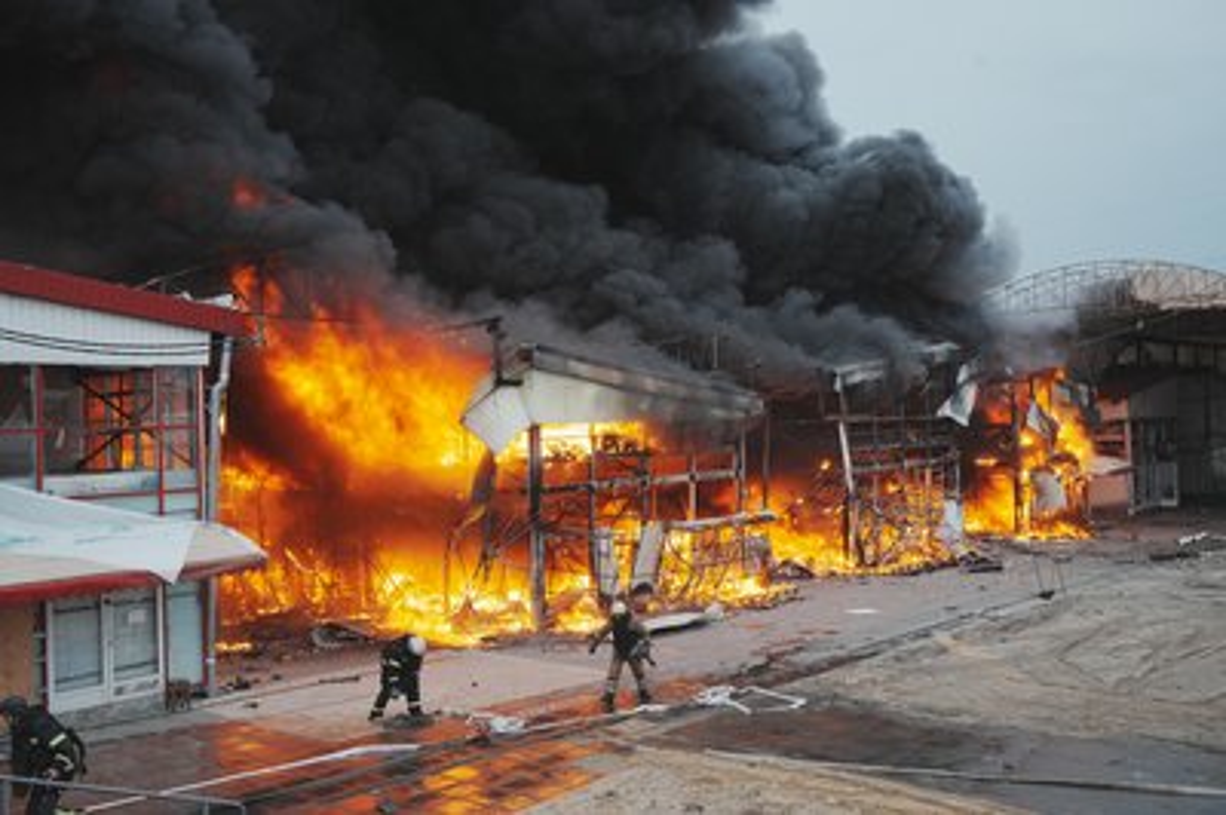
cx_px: 613
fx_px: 1157
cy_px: 408
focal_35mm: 34
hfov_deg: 55.8
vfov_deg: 38.8
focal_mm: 34
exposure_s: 1/200
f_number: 6.3
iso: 800
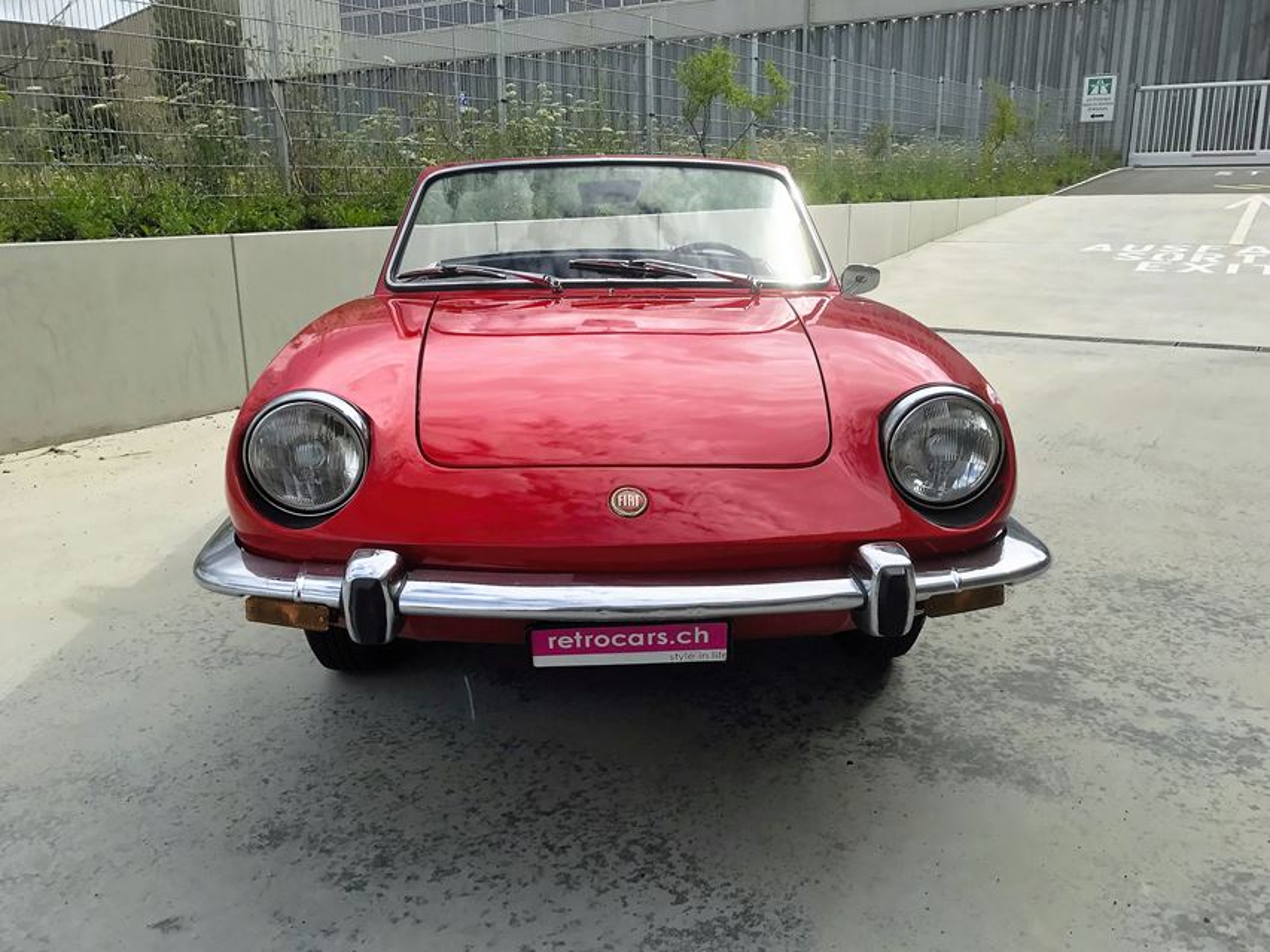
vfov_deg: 49.8
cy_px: 476
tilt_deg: -15.6
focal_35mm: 28
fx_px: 1027
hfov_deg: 63.4
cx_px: 635
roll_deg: +0.4
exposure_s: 1/1880
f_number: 1.8
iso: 20
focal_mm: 3.99
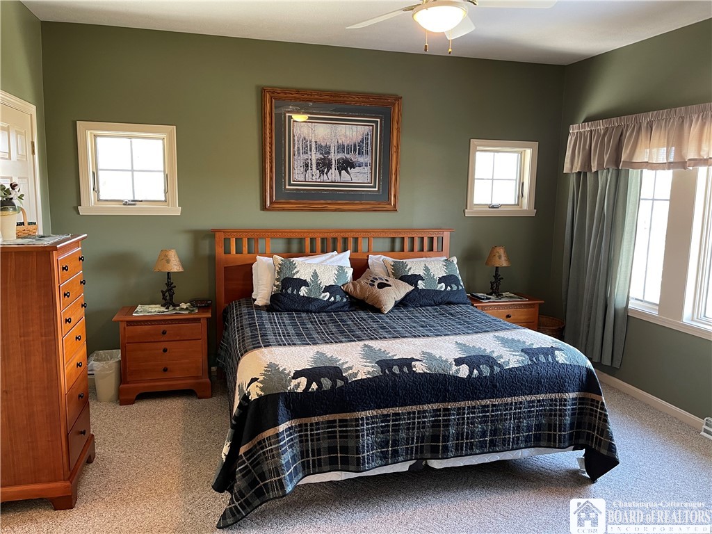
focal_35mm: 26
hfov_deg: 67.3
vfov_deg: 53.1
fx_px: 535
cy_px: 267
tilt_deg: -8.4
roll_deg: -0.9
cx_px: 356
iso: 250
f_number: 1.6
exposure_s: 1/60
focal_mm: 5.1
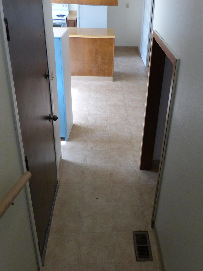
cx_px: 123
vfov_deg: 53.7
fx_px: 266
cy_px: 114
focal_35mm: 34
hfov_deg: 41.6
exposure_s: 1/125
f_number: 2.8
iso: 400
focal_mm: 4.5
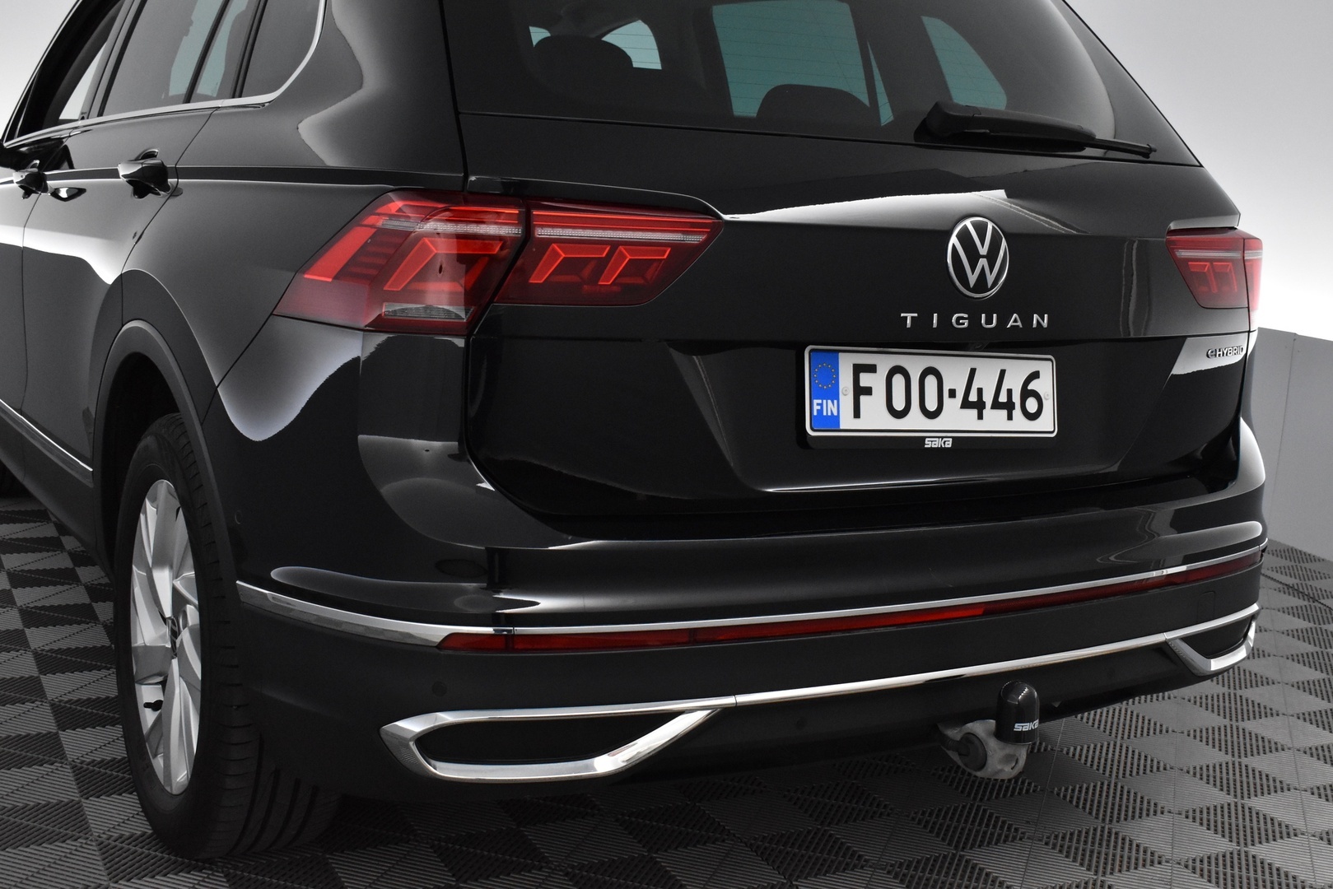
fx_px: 1555
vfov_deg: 31.9
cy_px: 444
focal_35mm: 42
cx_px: 666
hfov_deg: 46.4
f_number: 6.3
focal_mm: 28
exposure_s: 1/125
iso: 3200
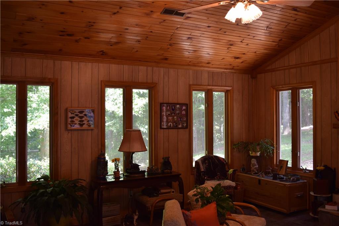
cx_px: 170
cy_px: 113
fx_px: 339
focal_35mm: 36
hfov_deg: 53.1
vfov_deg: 36.8
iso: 400
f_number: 4.5
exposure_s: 1/80
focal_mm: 24
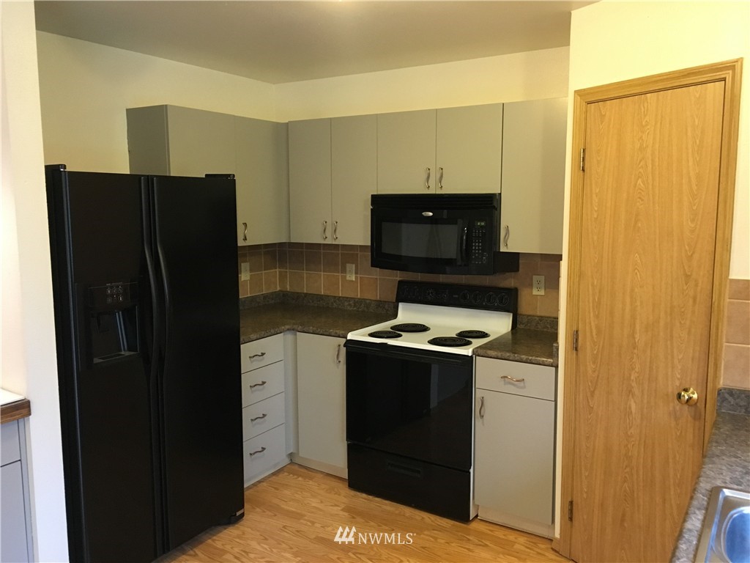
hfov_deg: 61.7
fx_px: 628
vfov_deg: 48.2
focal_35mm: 29
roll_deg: -0.3
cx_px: 375
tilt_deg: -6.8
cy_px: 282
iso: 200
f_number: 2.2
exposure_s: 1/25
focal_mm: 4.15
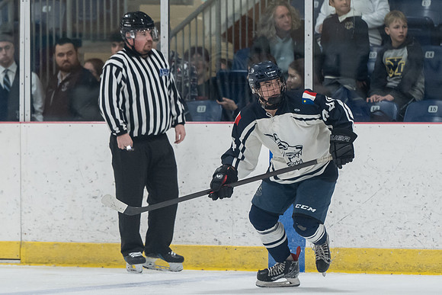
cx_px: 221
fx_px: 4355
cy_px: 178
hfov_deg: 5.8
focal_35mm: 355
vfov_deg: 3.9
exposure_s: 1/1250
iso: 2500
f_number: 2.8
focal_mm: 200
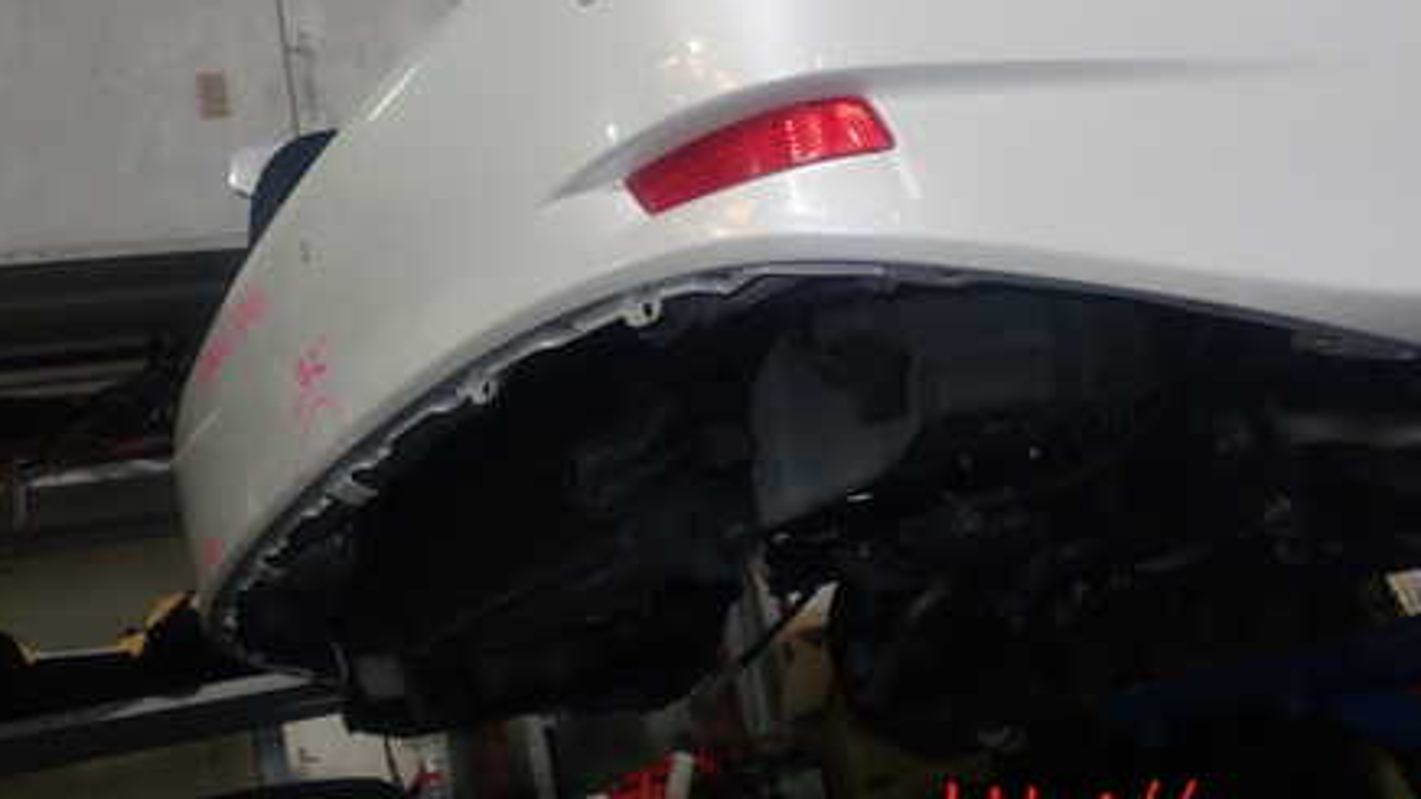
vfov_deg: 24.4
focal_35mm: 48
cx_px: 704
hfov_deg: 42.9
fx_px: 1808
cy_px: 124
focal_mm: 5.79
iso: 200
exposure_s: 1/60
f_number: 2.4
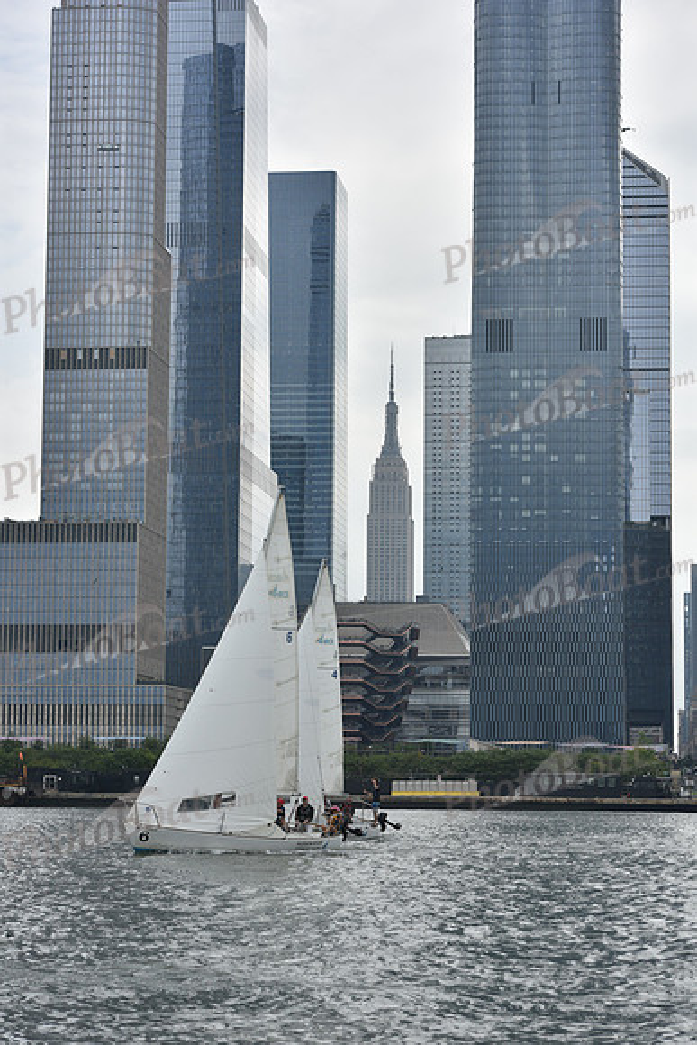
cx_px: 348
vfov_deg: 24.8
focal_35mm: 82
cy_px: 522
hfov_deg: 16.7
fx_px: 2380
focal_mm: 82
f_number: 8
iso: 320
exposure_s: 1/1250
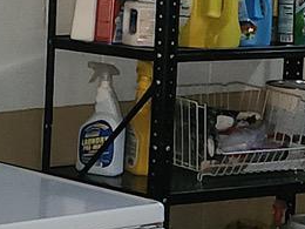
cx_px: -316
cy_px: 45
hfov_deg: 10.1
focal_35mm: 181
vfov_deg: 8.2
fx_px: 1595
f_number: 1.8
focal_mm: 5.4
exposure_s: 1/13
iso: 125
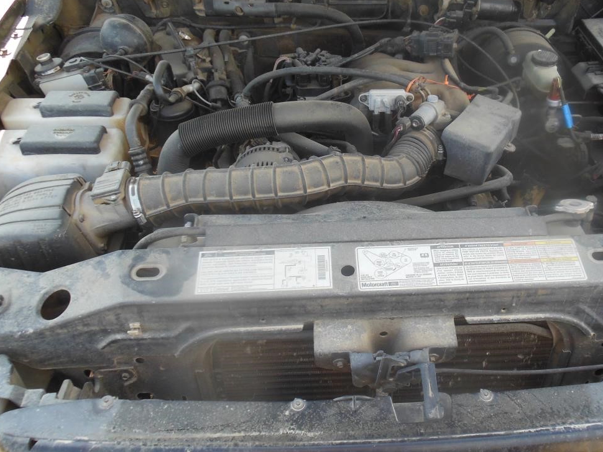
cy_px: 224
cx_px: 382
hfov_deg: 54.7
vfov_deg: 42.9
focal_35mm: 33
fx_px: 575
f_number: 3.2
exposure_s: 1/250
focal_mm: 4.5
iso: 200
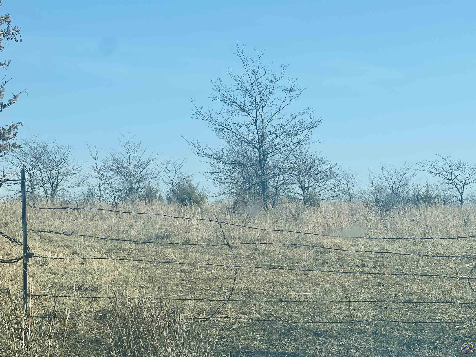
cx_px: 238
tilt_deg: +3.6
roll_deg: +0.7
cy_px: 178
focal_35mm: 77
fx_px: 1059
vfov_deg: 19.1
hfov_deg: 25.3
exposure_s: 1/508
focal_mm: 9
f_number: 2.8
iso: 32
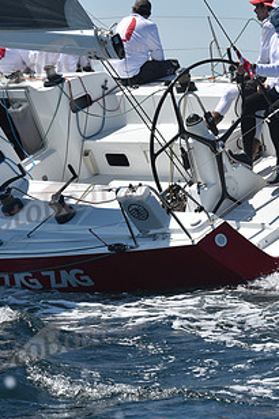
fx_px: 2083
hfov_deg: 7.7
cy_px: 118
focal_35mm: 179
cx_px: 218
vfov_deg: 11.5
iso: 200
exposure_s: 1/1000
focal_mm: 95
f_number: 8
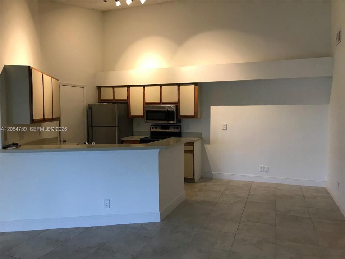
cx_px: 172
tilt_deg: -3.1
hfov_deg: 63.4
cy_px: 130
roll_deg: +0.4
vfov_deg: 49.7
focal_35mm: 28
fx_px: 279
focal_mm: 3.99
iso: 40
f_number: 1.8
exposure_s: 1/20
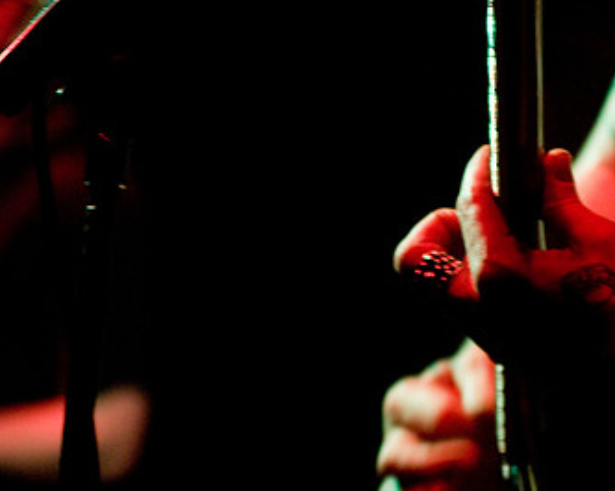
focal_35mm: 172
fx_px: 3128
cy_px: 255
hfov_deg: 11.2
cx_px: 298
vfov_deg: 9.0
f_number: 2.8
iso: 1250
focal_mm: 70
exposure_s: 1/80
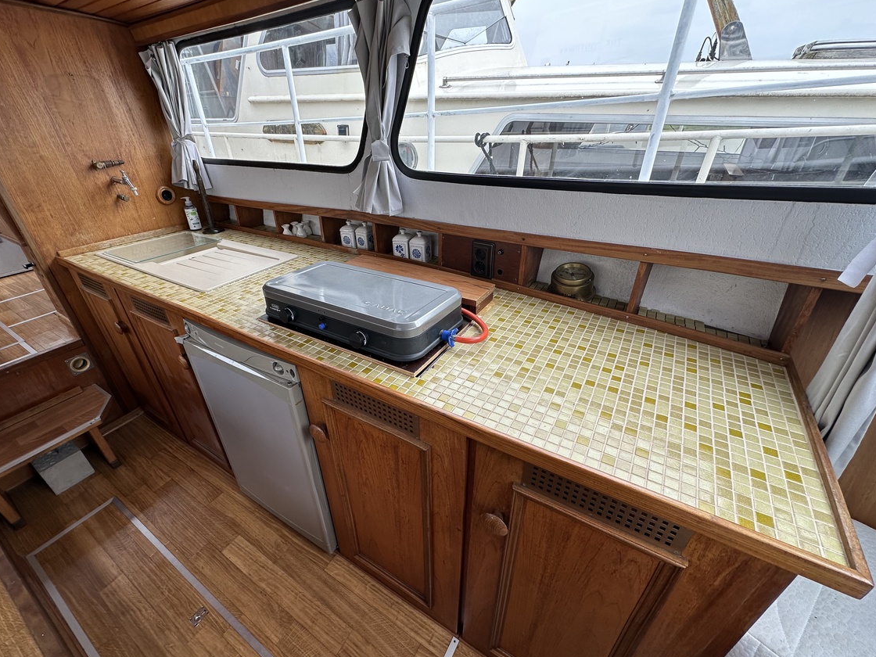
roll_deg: +0.4
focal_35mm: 15
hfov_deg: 98.0
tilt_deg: -27.8
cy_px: 330
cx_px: 410
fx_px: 380
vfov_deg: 81.7
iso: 40
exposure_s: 1/272
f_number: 2.2
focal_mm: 2.22
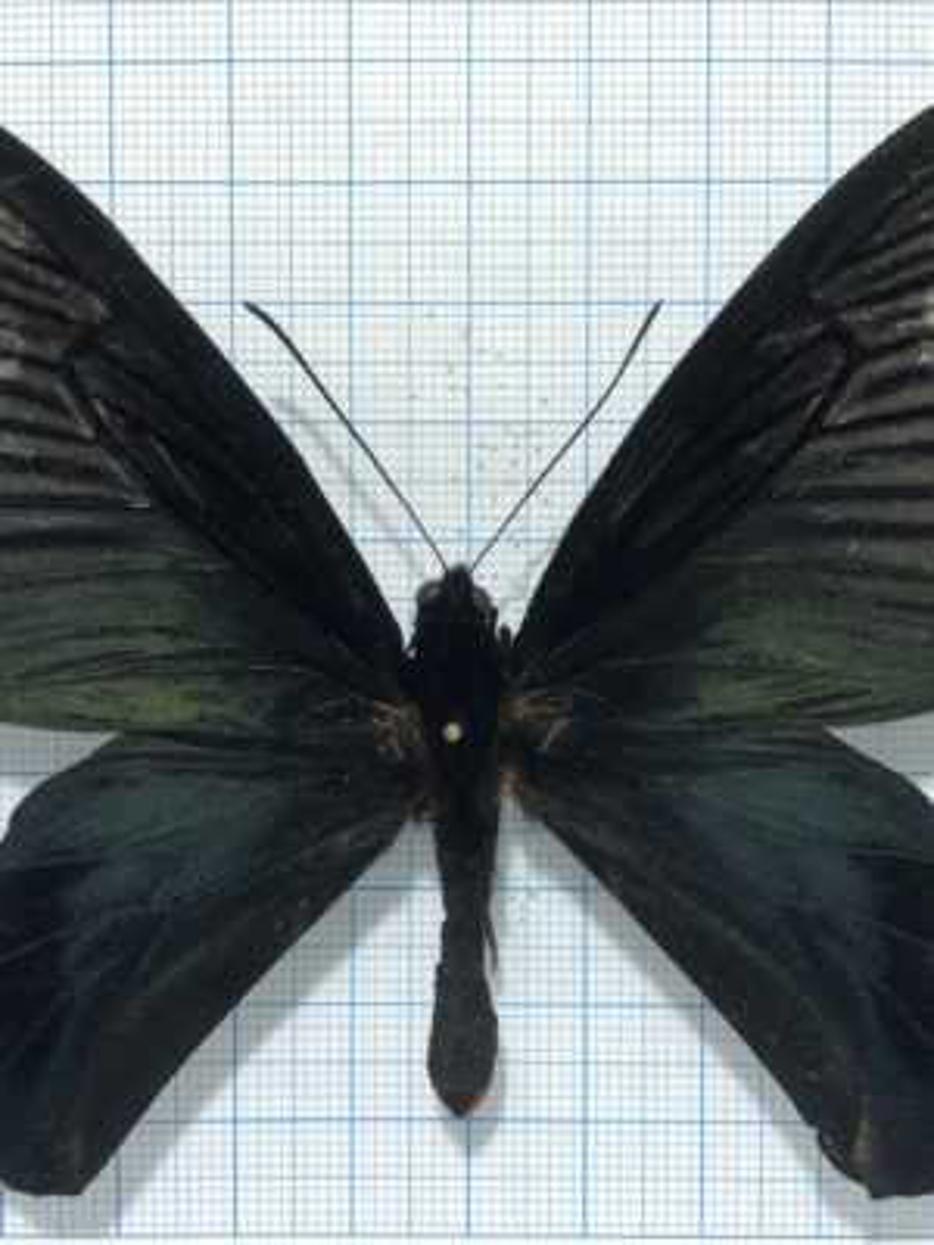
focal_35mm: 28
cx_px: 467
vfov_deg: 63.4
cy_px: 622
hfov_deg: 49.7
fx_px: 1007
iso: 20
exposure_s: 1/393
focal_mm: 3.99
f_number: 1.8
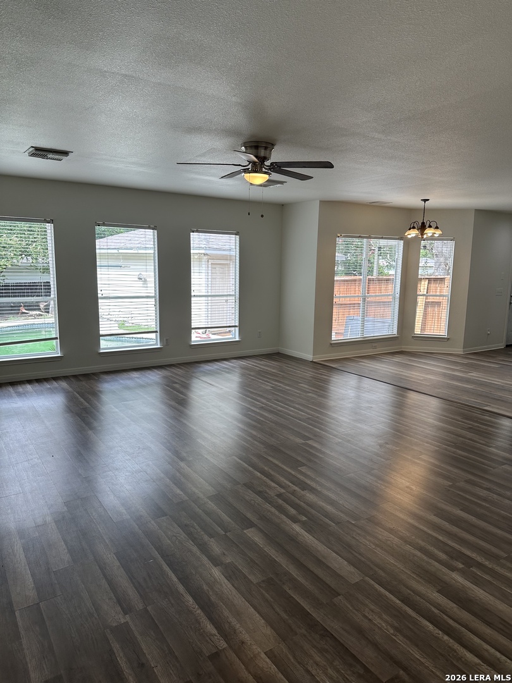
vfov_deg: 71.6
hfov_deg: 56.8
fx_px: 473
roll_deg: -0.6
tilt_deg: -7.7
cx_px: 256
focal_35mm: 24
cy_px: 342
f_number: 1.78
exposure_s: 1/319
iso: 80
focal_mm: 6.86
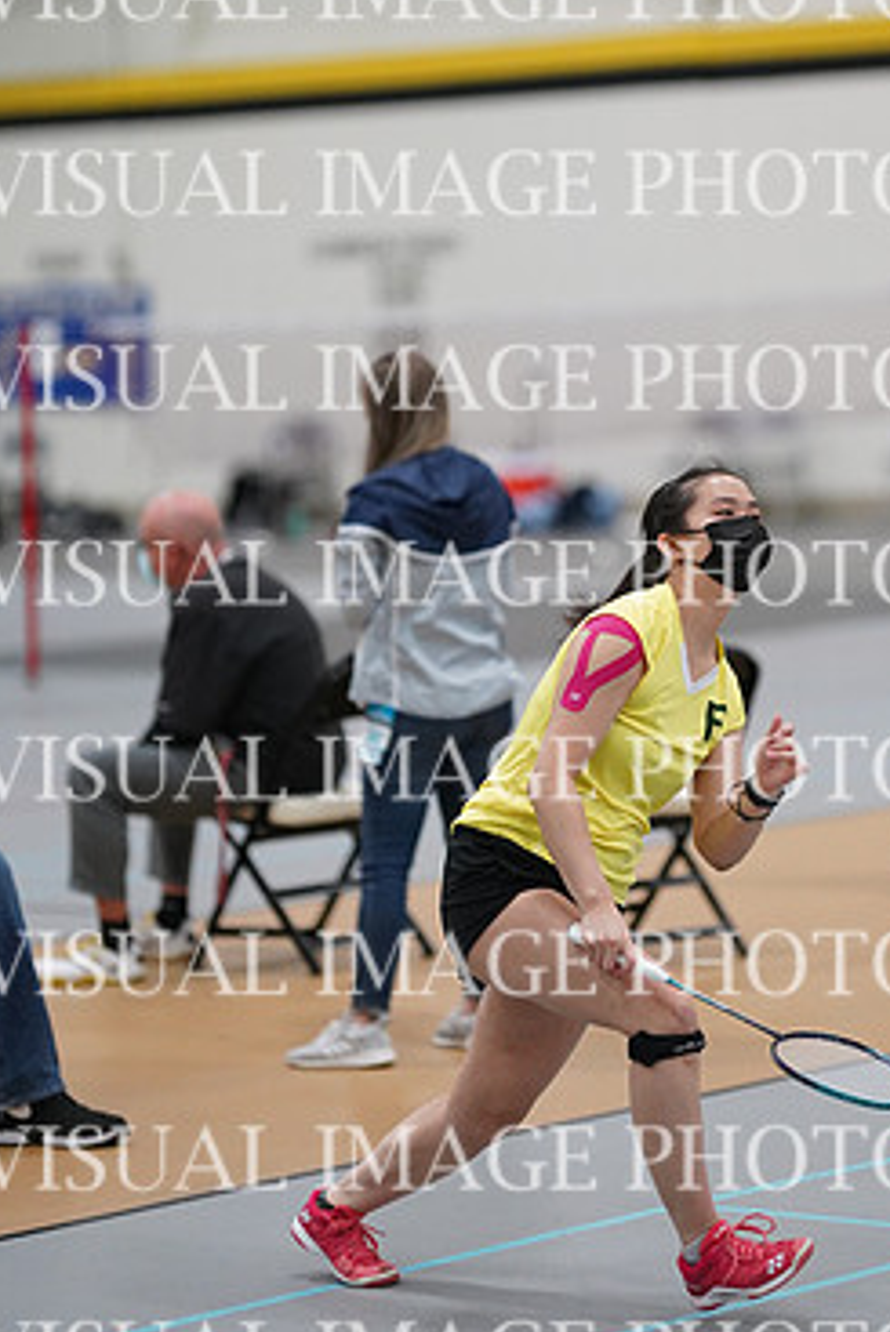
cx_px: 601
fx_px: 6150
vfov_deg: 12.4
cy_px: 475
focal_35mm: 166
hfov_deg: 8.3
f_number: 1.4
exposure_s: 1/1000
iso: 3200
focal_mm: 105
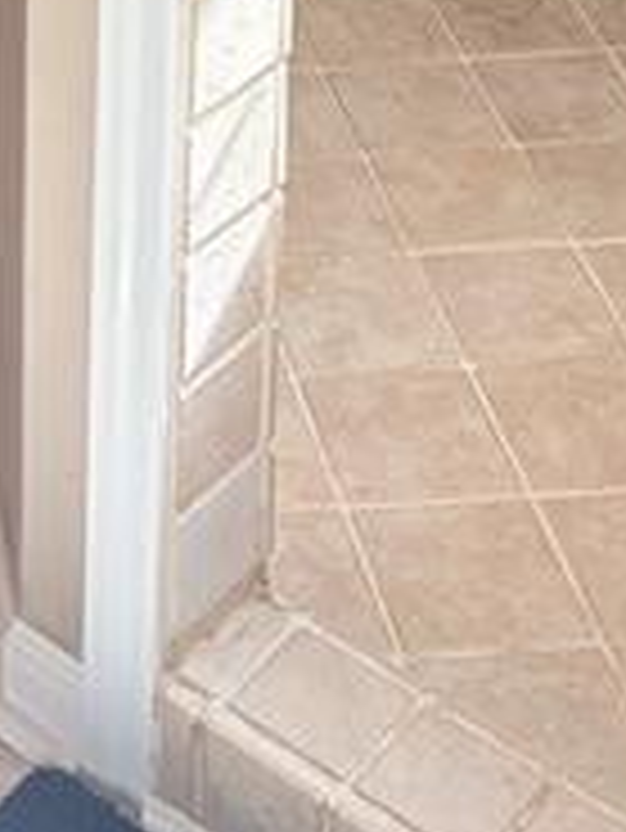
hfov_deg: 13.4
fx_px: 2601
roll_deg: -0.4
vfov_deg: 14.8
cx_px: -117
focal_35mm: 108
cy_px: -859
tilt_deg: -13.6
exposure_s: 1/120
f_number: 1.6
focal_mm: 5.96
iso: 160
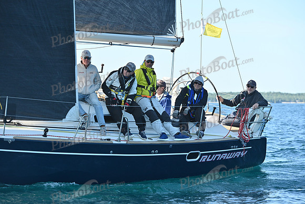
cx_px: 152
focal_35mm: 135
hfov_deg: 15.2
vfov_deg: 10.2
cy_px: 102
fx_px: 1144
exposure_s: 1/1000
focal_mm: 135
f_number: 4.5
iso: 320
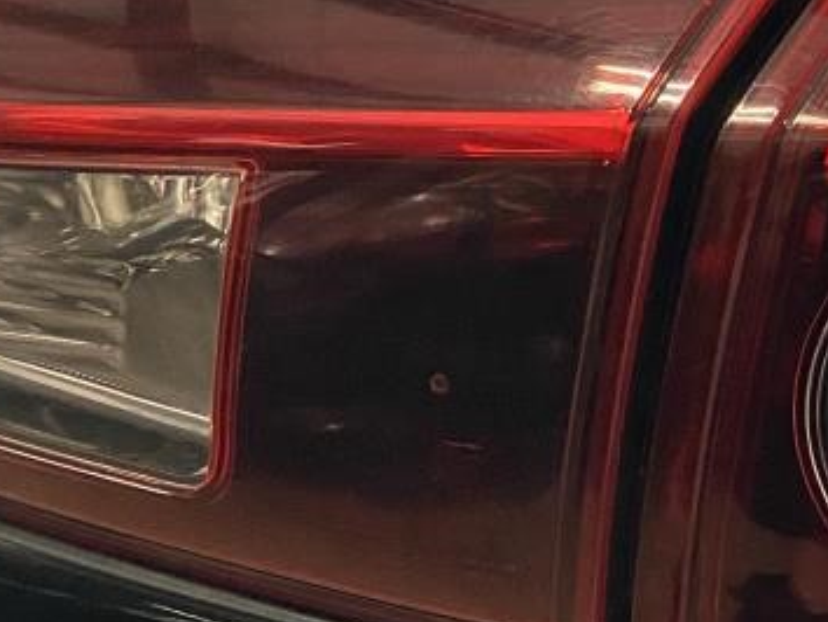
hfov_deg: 17.3
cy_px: 147
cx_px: 1467
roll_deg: -3.5
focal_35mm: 94
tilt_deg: -16.4
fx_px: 2250
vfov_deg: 15.7
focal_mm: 4.25
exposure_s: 1/60
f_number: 1.8
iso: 160
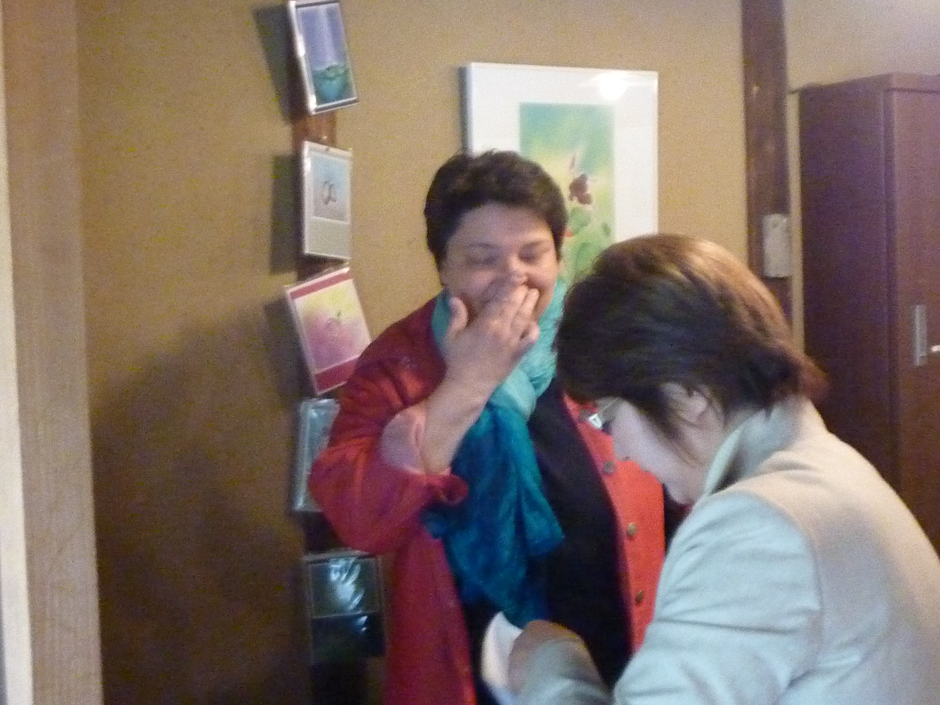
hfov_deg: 37.5
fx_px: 1385
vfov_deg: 28.6
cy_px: 352
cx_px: 470
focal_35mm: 51
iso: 800
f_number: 3.4
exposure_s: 1/50
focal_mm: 4.7
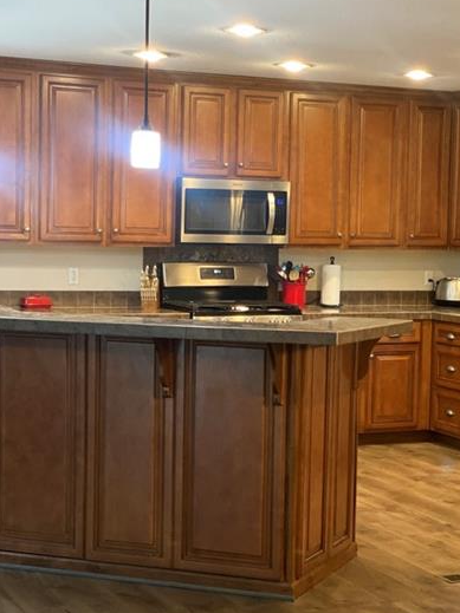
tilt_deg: -2.8
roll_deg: -0.5
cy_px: 322
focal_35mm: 77
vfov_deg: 25.3
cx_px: 318
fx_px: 1365
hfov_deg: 19.1
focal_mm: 6
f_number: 2
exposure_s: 1/40
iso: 200
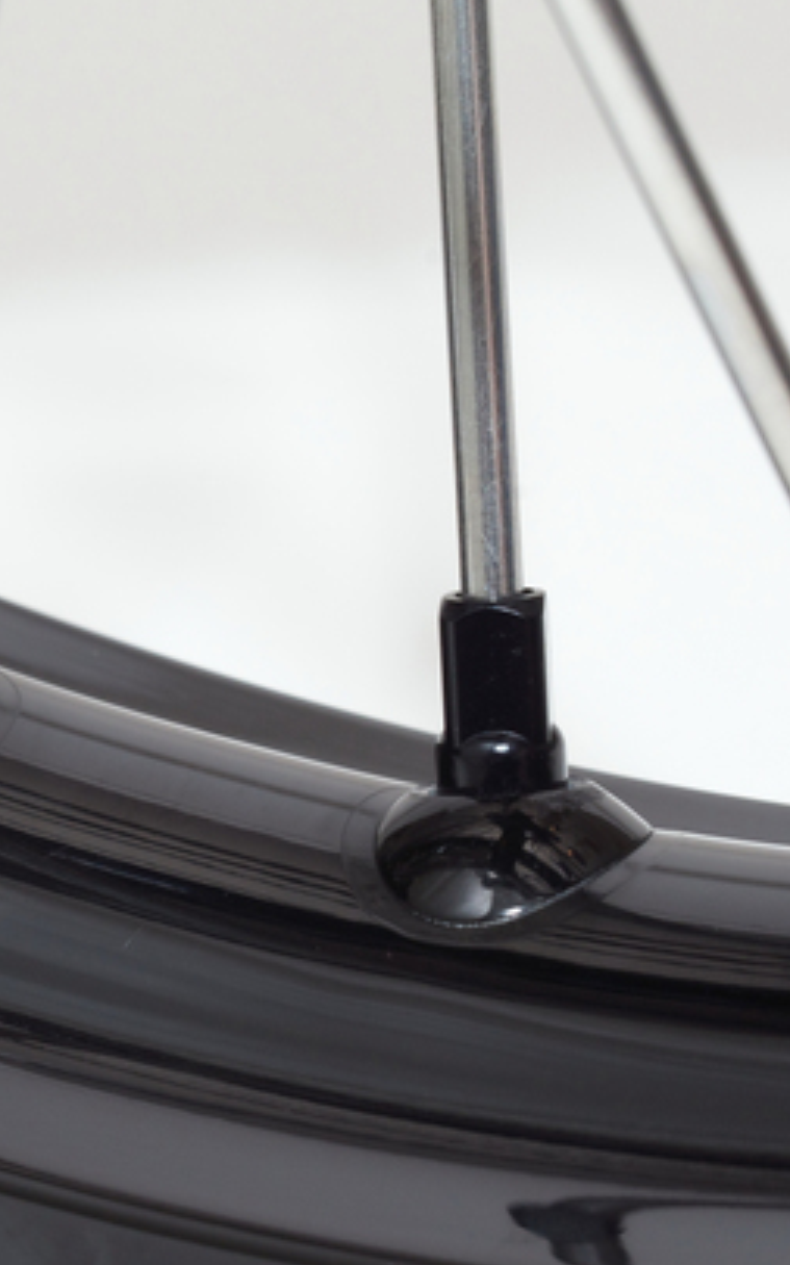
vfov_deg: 11.6
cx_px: 147
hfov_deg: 7.2
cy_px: 789
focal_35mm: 181
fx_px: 6237
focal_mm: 90
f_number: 11
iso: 100
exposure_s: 1/125
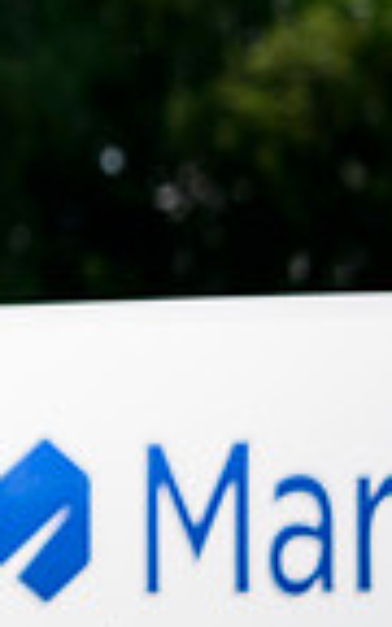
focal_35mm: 679
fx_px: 11606
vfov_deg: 3.1
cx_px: -727
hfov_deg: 1.9
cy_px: -111
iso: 800
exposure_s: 1/3200
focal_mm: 165
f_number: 4.8
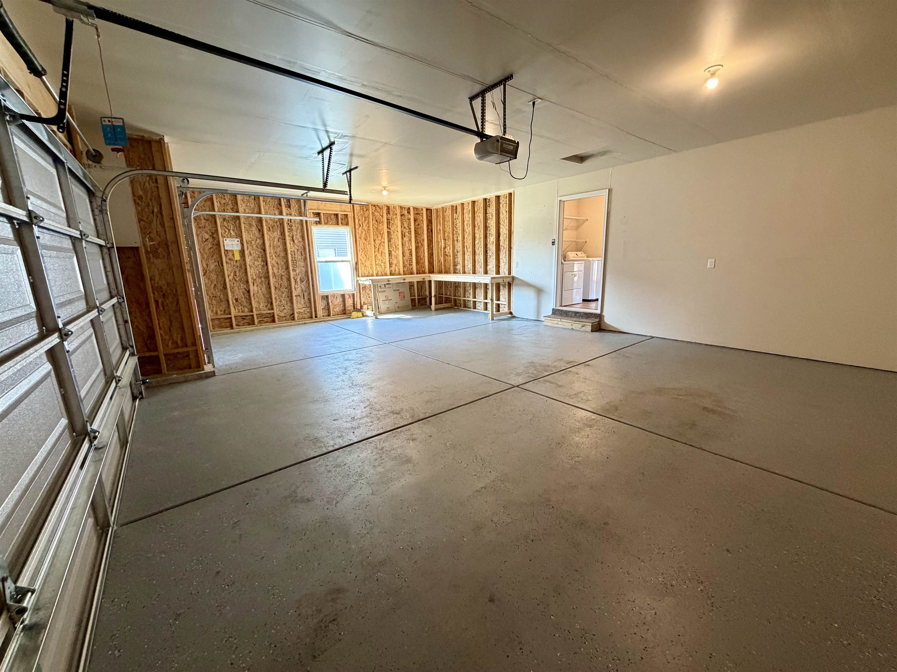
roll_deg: +1.8
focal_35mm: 14
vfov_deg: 85.7
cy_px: 336
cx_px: 448
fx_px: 363
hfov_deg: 102.1
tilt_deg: -12.9
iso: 400
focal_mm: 2.22
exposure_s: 1/60
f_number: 2.2
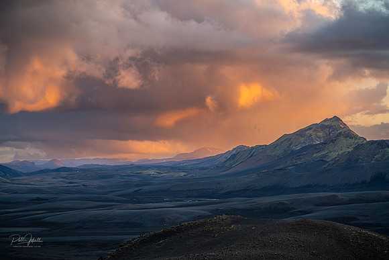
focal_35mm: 100
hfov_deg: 20.4
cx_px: 194
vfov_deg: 13.7
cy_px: 130
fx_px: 1081
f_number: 6.3
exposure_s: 1/50
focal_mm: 100
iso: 200
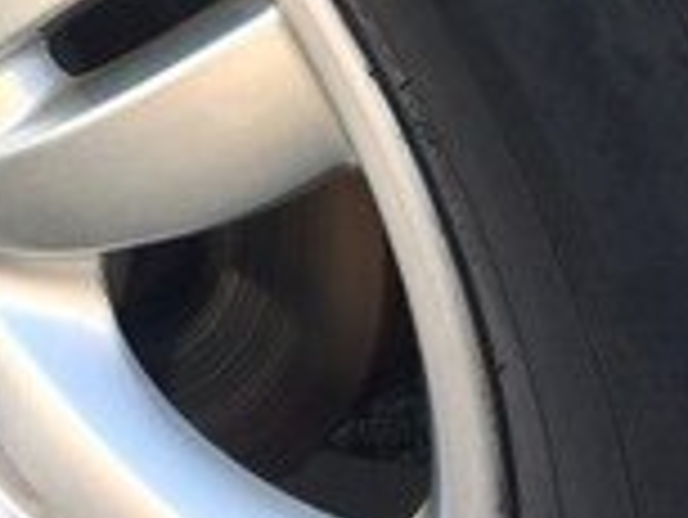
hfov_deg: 15.7
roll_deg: +0.8
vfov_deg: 11.1
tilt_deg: -28.9
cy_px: -421
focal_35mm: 125
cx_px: 225
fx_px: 2486
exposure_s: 1/100
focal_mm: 4.15
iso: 32
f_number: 2.2
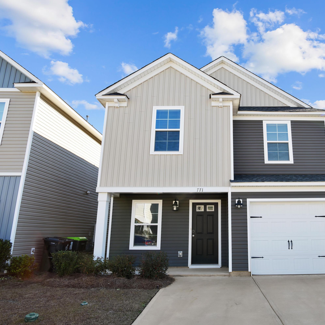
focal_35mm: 25
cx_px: 222
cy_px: 161
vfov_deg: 62.9
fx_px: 266
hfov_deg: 61.1
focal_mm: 19
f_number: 11
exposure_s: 1/40
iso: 320
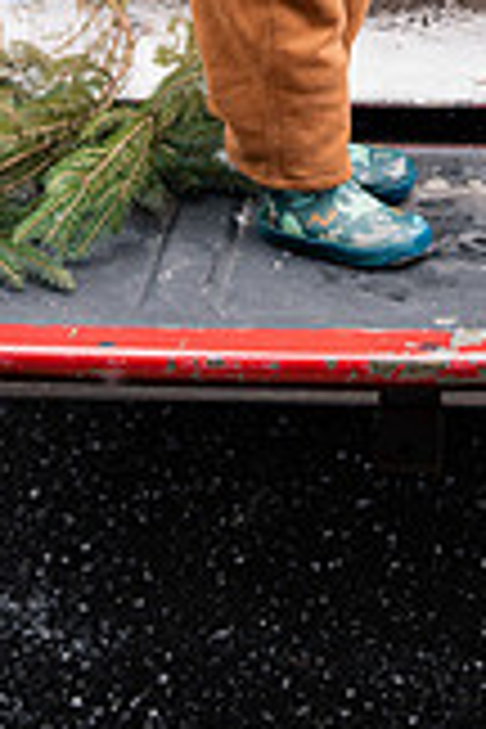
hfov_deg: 13.7
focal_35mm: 100
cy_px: -266
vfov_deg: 18.7
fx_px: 2025
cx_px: 338
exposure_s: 1/250
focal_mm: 36
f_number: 3.2
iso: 320
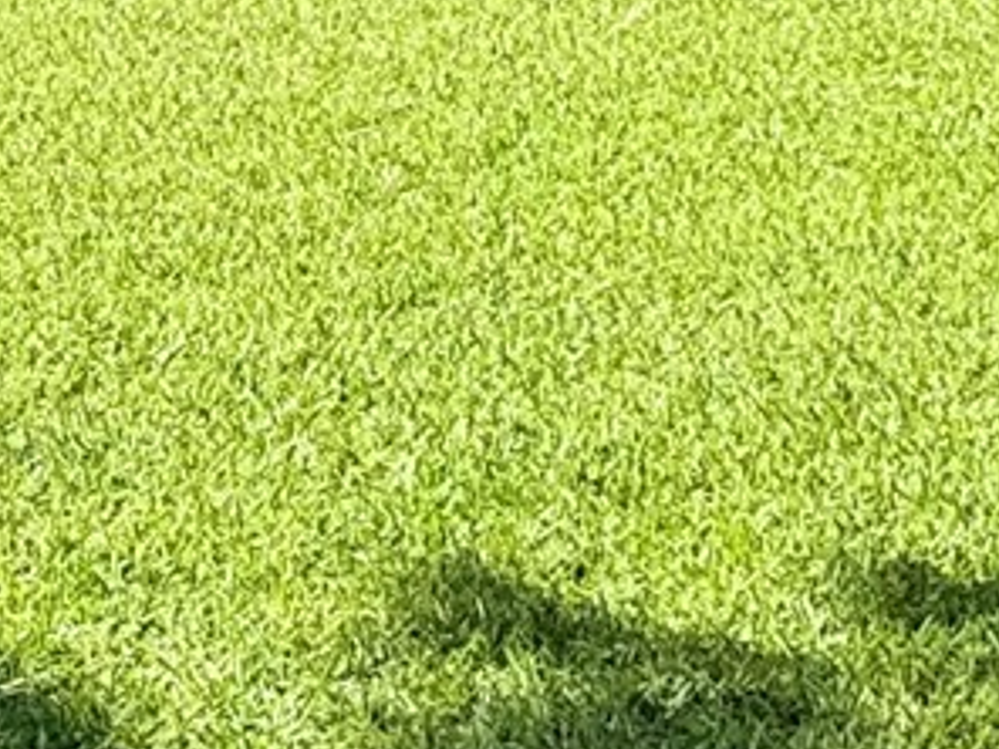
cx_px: -685
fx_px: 4791
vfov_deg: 8.6
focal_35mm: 166
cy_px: -617
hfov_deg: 11.2
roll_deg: +0.1
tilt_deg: -1.1
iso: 80
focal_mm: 6.76
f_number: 1.78
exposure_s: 1/2445
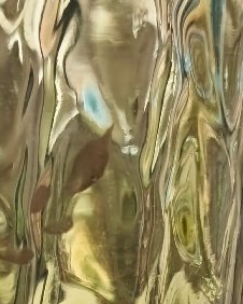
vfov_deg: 9.8
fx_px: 1715
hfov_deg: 8.0
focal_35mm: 191
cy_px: 466
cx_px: -66
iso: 100
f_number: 1.7
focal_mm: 6.06
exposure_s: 1/100
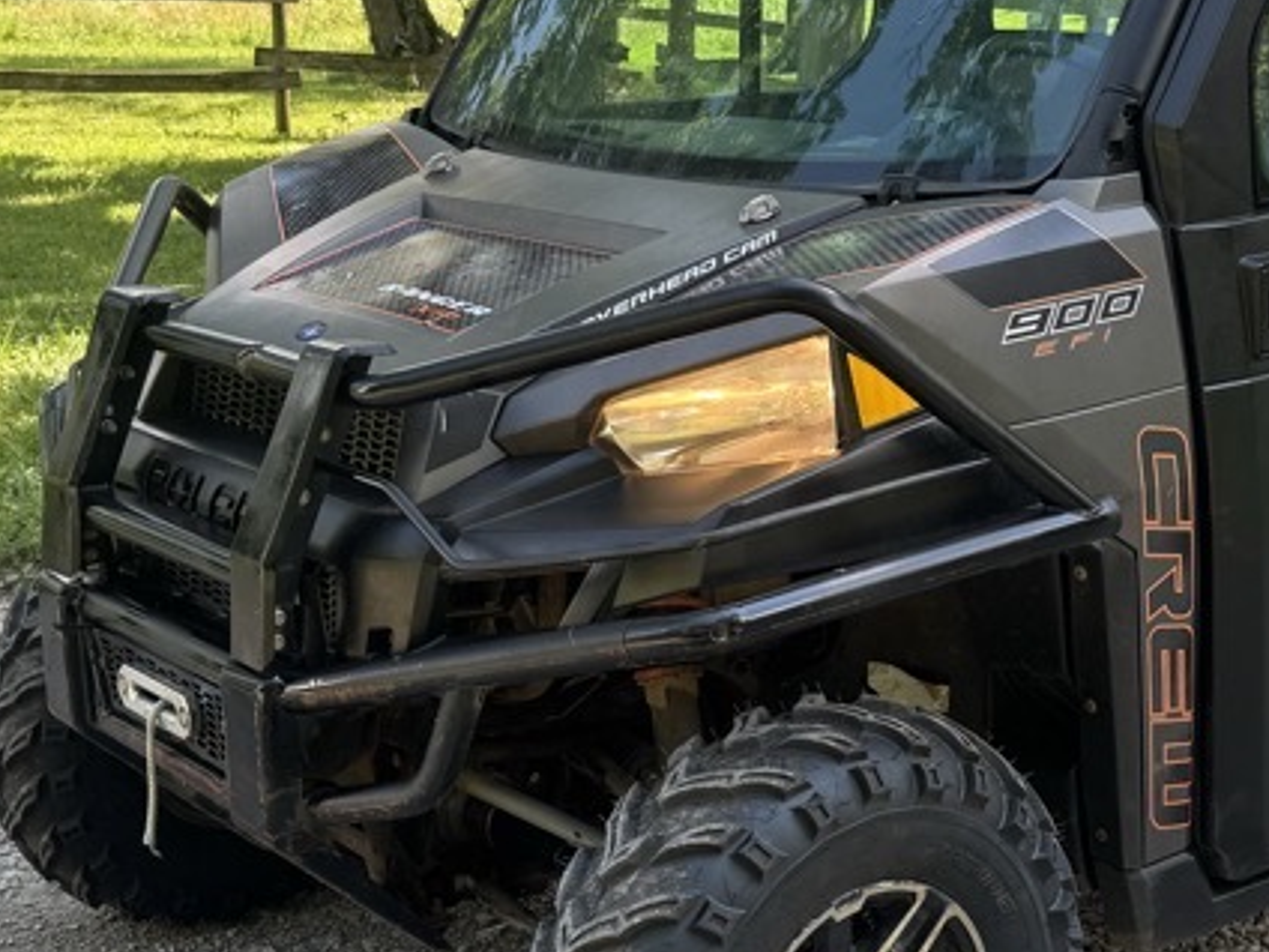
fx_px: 2126
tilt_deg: -14.4
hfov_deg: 32.5
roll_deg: -3.5
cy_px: 458
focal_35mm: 58
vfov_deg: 25.2
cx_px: 973
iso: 80
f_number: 1.78
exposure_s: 1/345
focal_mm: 6.76
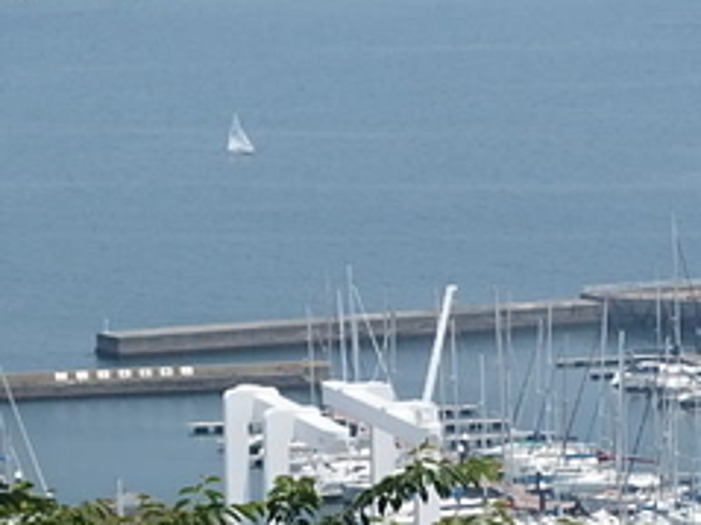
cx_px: 848
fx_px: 4534
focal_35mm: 224
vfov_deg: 6.6
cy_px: 504
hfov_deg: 8.7
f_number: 5
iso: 100
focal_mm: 12.1
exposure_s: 1/1000
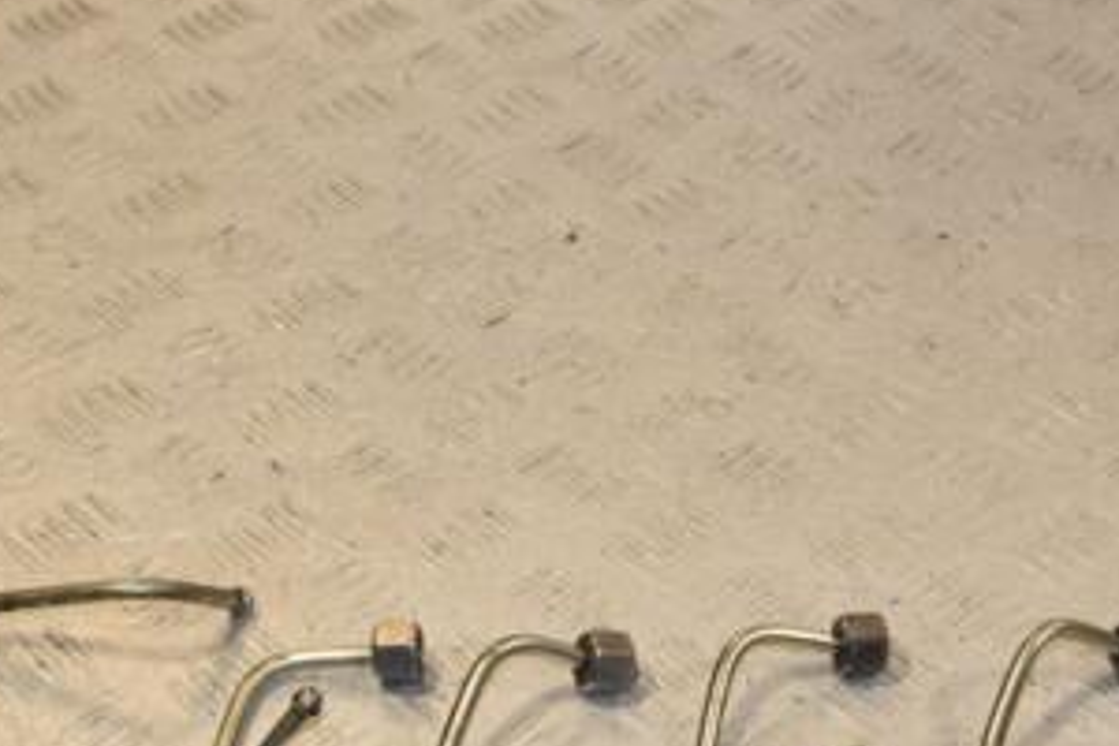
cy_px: 507
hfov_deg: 26.0
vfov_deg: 17.4
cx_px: 645
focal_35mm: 78
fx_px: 2424
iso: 800
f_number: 10
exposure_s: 1/200
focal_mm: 26
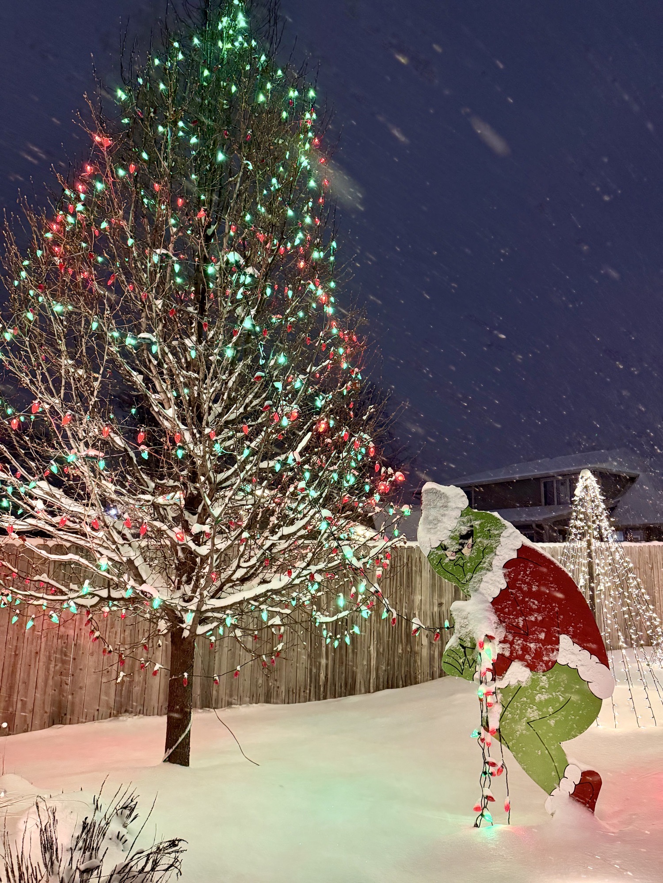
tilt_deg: +11.2
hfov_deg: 56.8
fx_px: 613
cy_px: 442
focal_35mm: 24
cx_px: 332
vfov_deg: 71.6
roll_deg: -1.1
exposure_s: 1/40
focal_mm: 6.76
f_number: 1.78
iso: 640
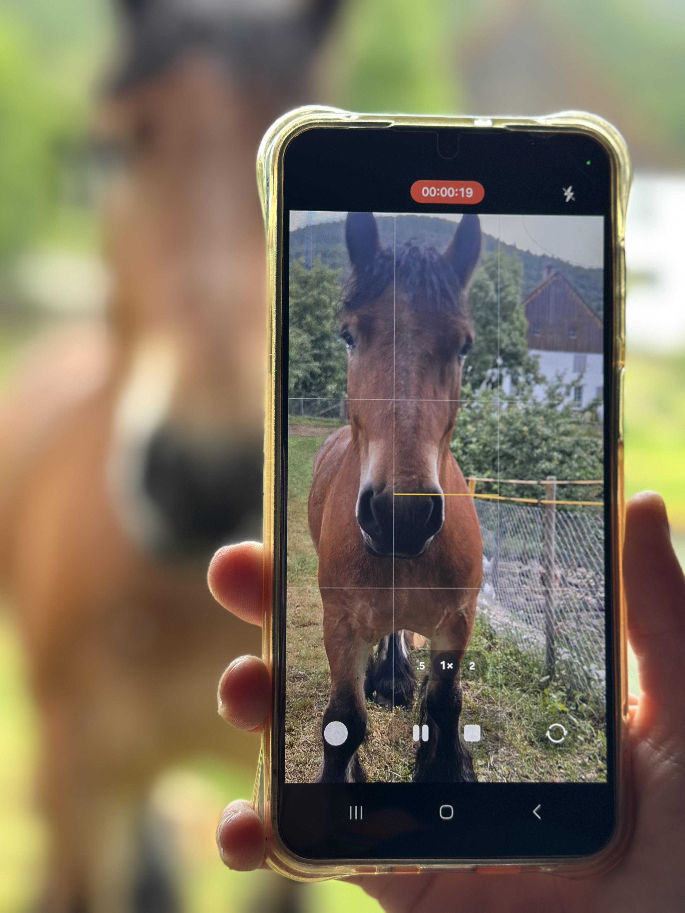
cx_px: 342
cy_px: 456
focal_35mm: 48
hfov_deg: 30.3
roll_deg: -2.7
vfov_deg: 39.7
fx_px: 1266
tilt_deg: -1.2
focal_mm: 6.86
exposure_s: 1/240
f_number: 1.78
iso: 80
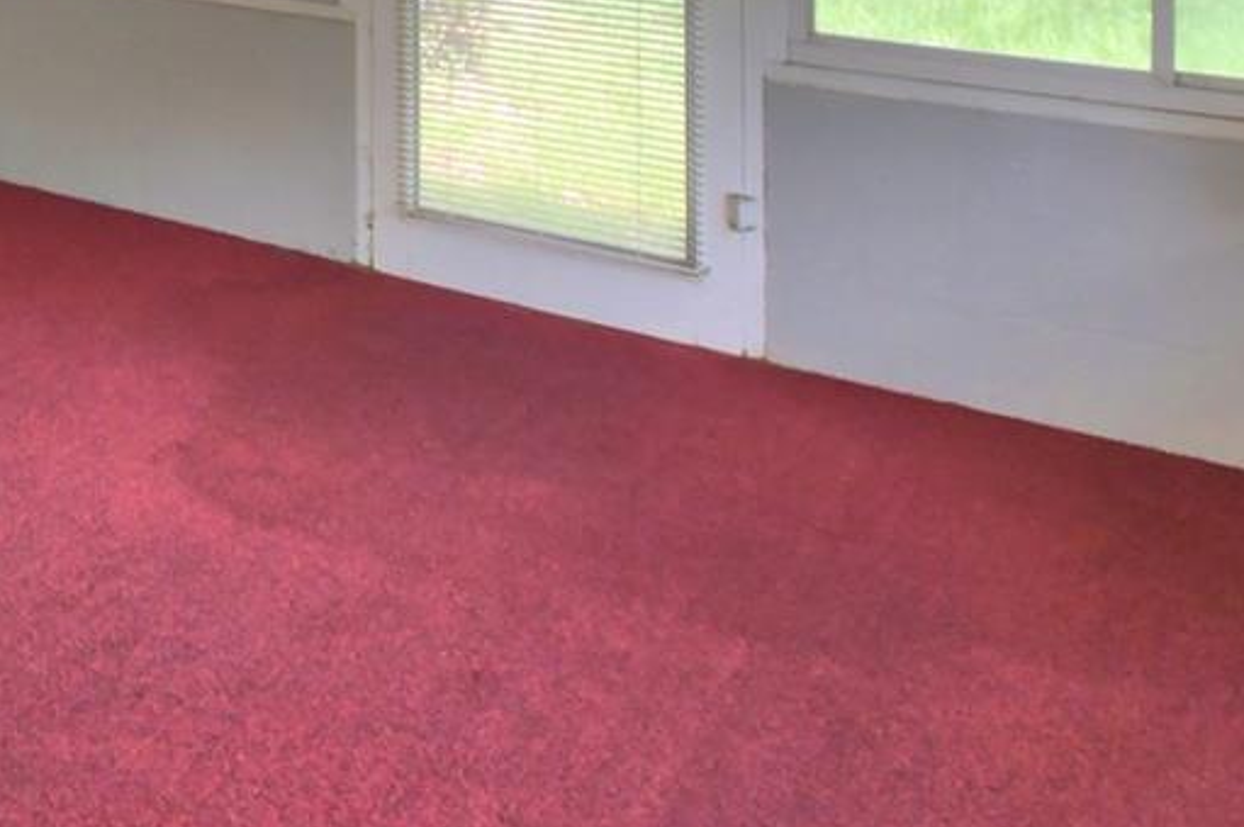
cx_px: -217
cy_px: -328
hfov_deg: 34.4
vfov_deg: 24.0
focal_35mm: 47
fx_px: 1623
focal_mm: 10
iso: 400
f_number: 4.5
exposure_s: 1/80
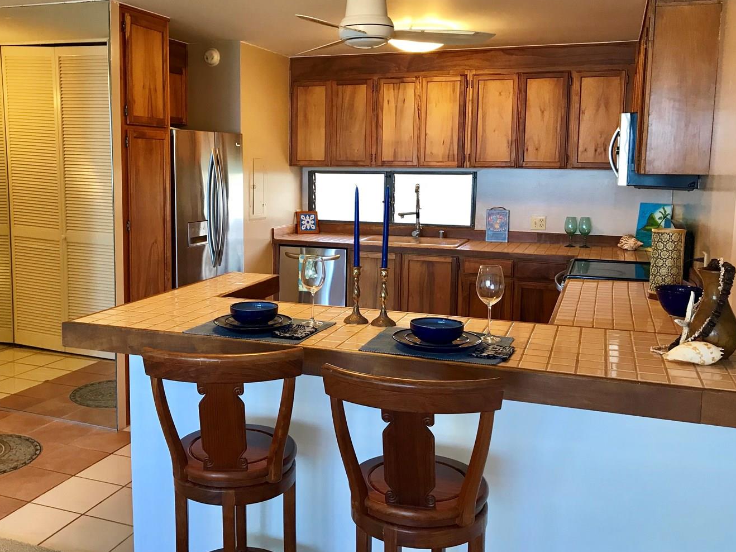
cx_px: 313
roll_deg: -0.4
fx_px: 723
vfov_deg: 41.7
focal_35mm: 34
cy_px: 250
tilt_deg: -6.2
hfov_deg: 53.8
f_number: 1.8
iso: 25
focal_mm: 3.99
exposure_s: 1/30
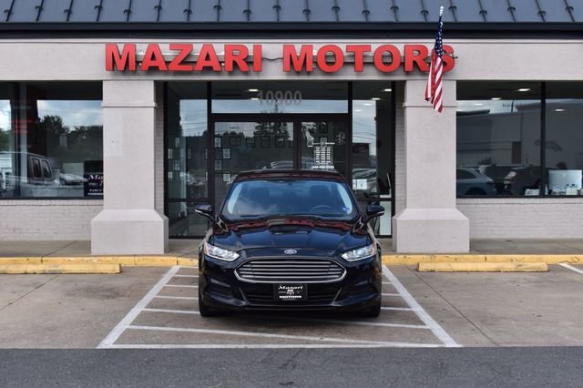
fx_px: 850
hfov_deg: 37.9
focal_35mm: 52
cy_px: 194
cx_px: 292
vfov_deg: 25.7
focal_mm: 35
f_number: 10
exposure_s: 1/320
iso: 400
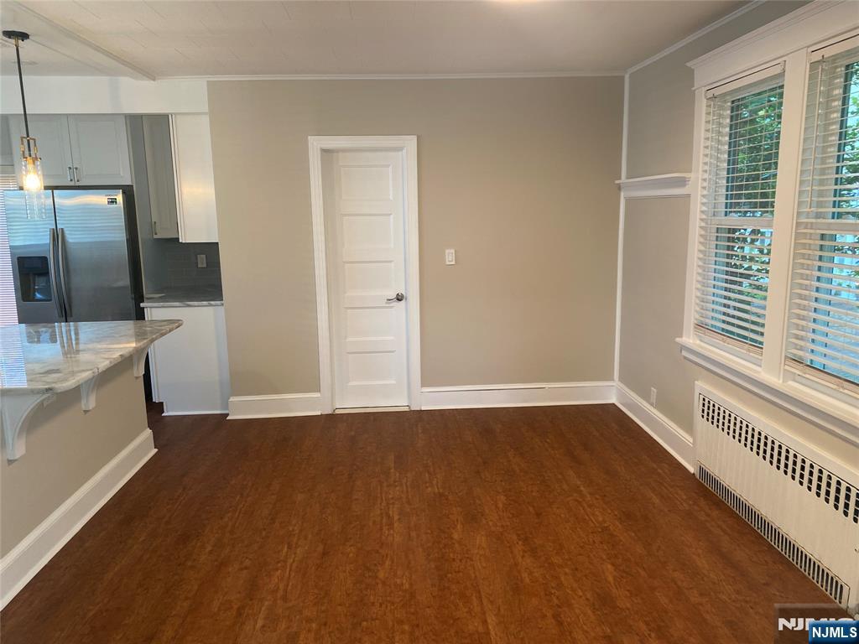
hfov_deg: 67.3
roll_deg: +1.8
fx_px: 645
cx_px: 430
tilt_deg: -11.5
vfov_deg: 53.1
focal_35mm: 26
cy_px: 322
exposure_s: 1/60
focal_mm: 4.25
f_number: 1.8
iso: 125
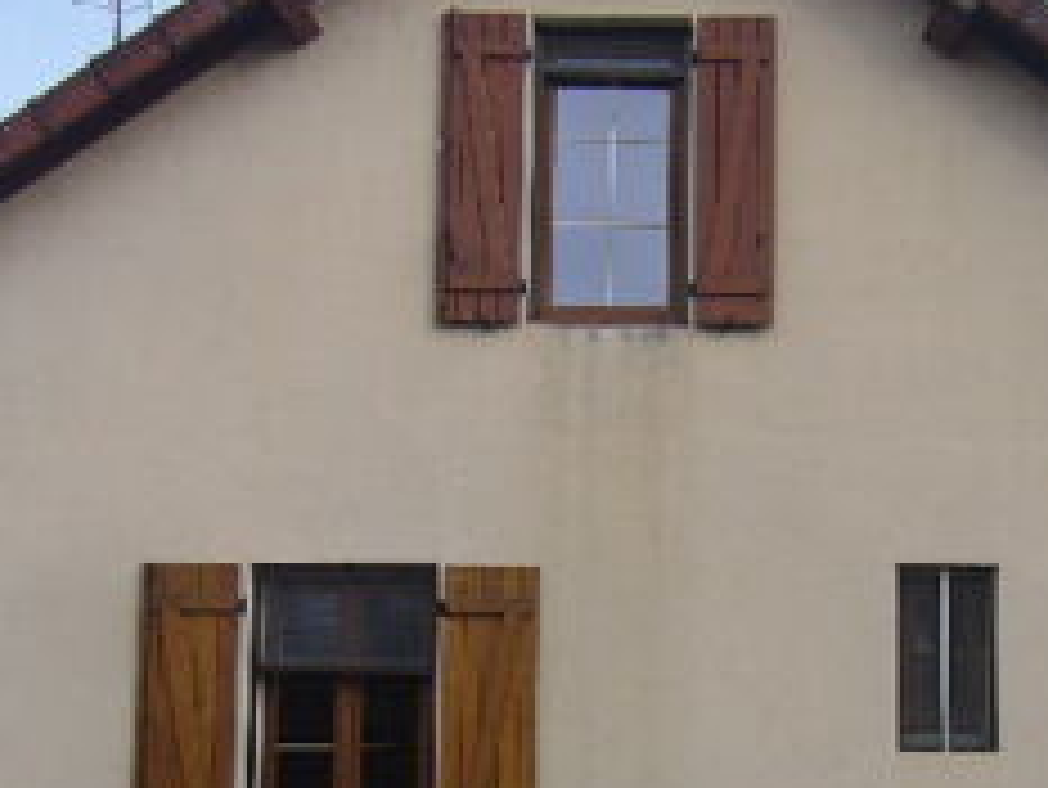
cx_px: 756
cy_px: 509
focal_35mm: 72
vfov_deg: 20.4
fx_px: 2181
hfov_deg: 26.7
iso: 100
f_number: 5.6
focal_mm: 5.8
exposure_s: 1/400
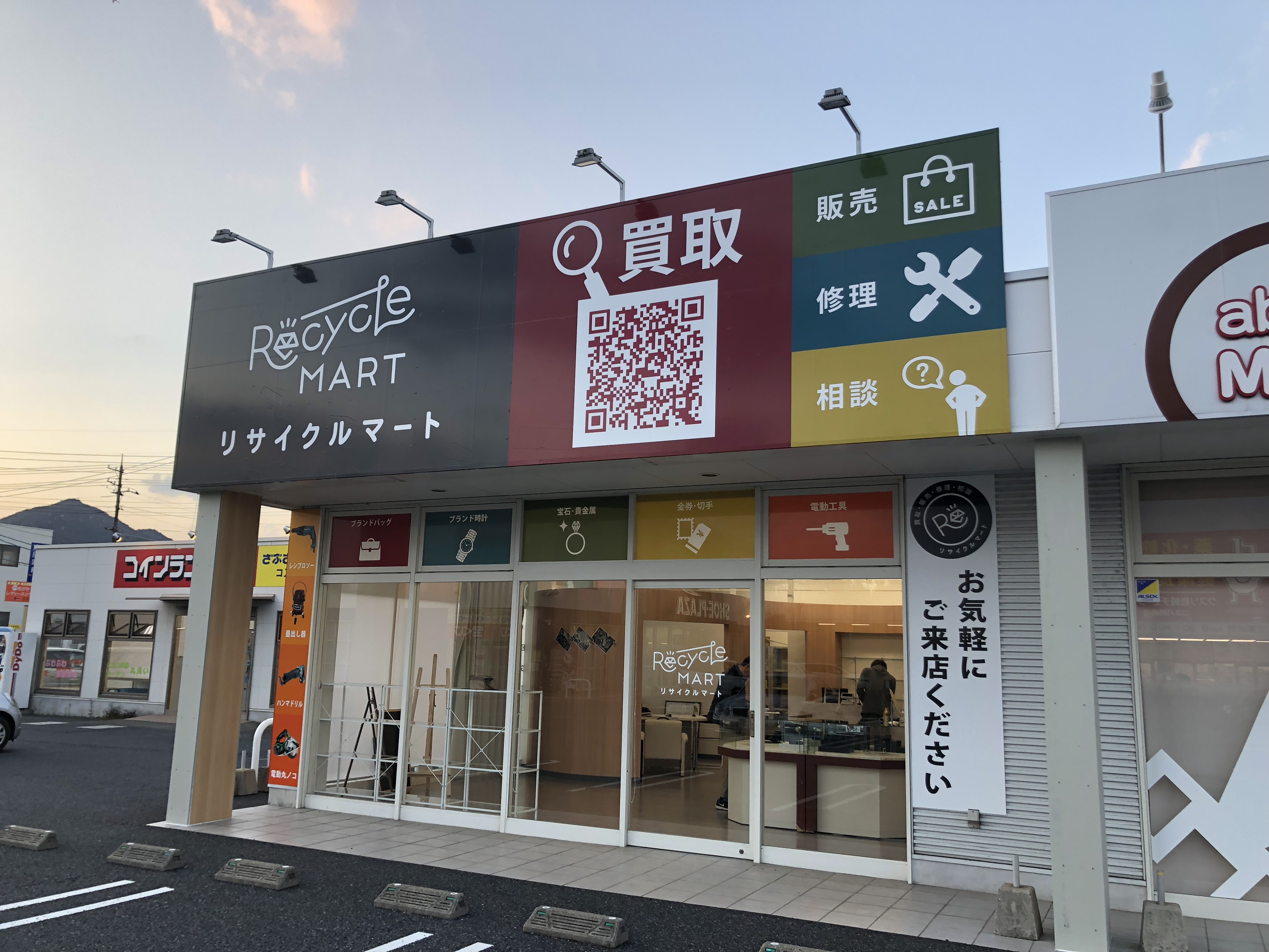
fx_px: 1026
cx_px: 634
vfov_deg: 49.7
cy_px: 476
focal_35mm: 28
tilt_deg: +8.3
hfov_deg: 63.4
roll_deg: -1.9
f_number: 1.8
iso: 20
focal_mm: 3.99
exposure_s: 1/120
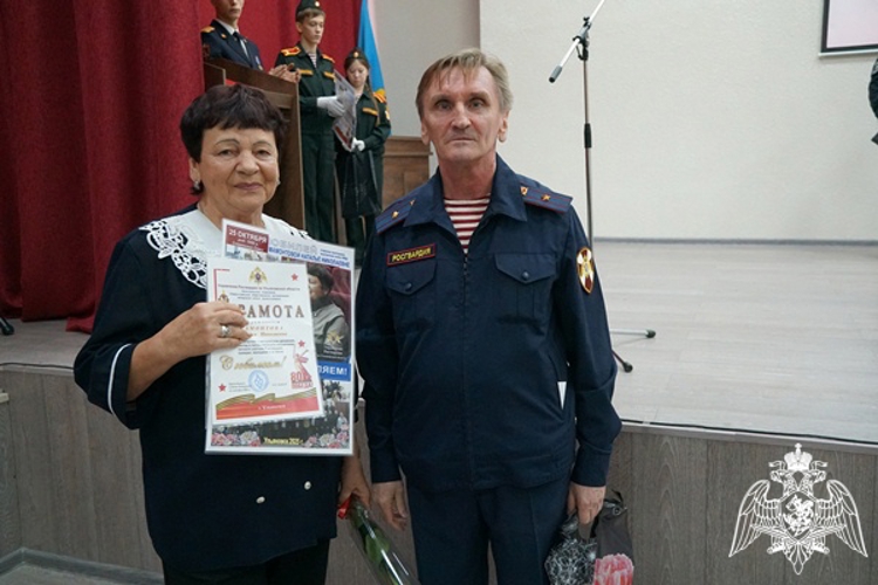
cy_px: 292
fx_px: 805
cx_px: 439
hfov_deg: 57.2
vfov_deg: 40.0
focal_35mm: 33
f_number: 4
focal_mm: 22
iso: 4000
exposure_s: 1/160
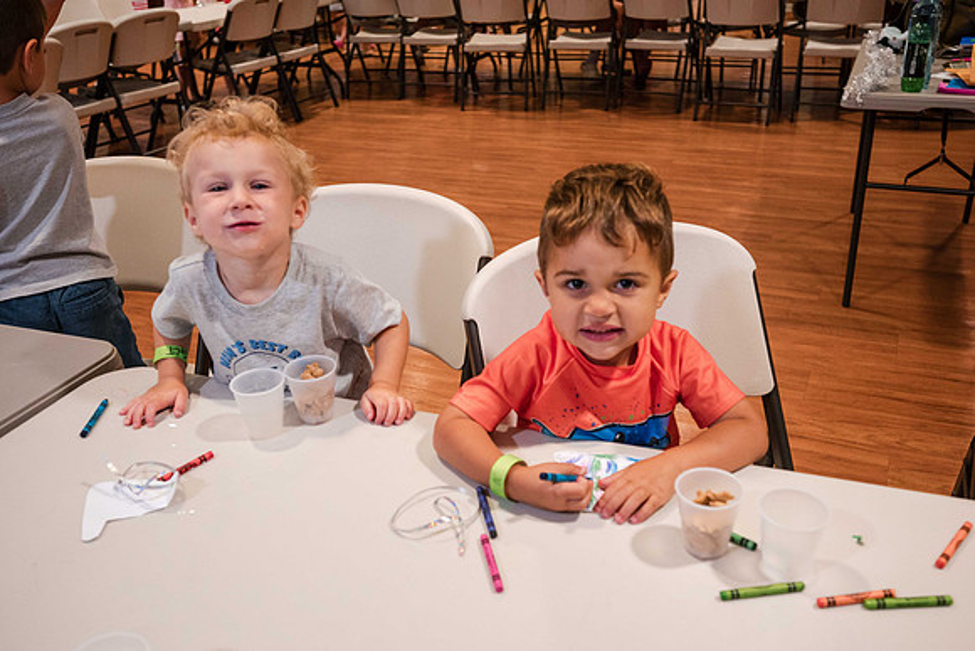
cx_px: 494
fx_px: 858
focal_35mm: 32
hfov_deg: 59.2
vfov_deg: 41.5
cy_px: 320
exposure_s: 1/125
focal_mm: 30
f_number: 4
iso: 3200
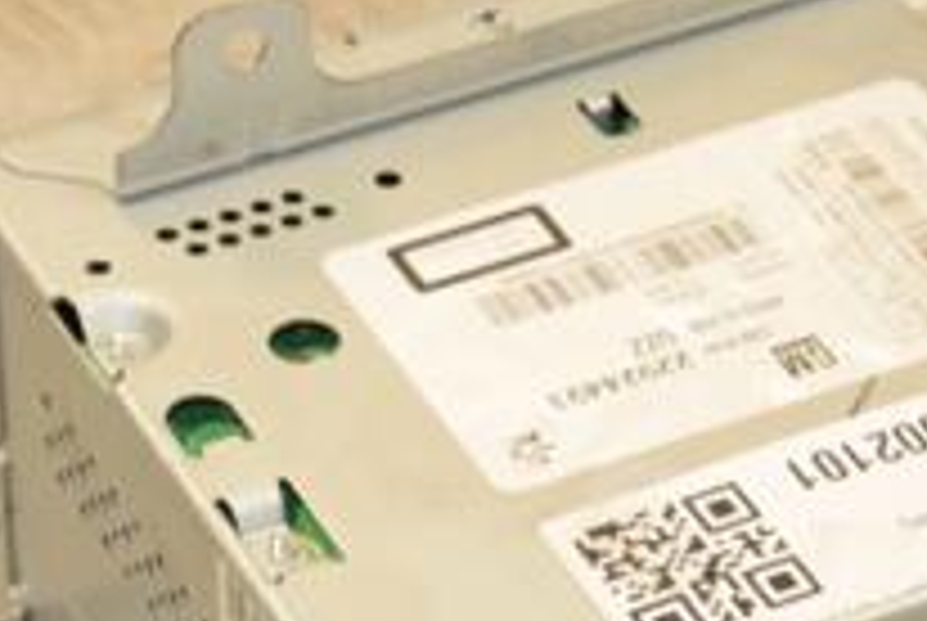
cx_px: 549
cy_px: 585
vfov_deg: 6.3
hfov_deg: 9.4
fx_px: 5621
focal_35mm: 218
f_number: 8
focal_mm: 50
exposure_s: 1/200
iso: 800
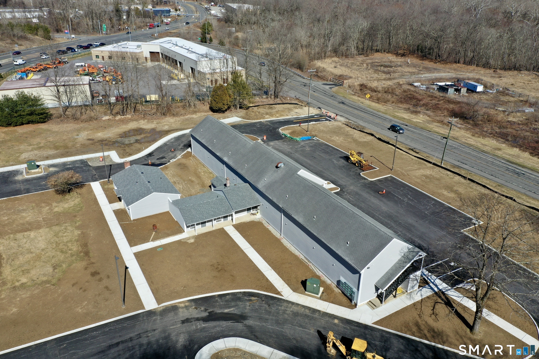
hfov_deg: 65.5
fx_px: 419
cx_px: 270
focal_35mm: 28
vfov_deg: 46.4
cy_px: 180
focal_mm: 10.26
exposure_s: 1/500
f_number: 6.3
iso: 100
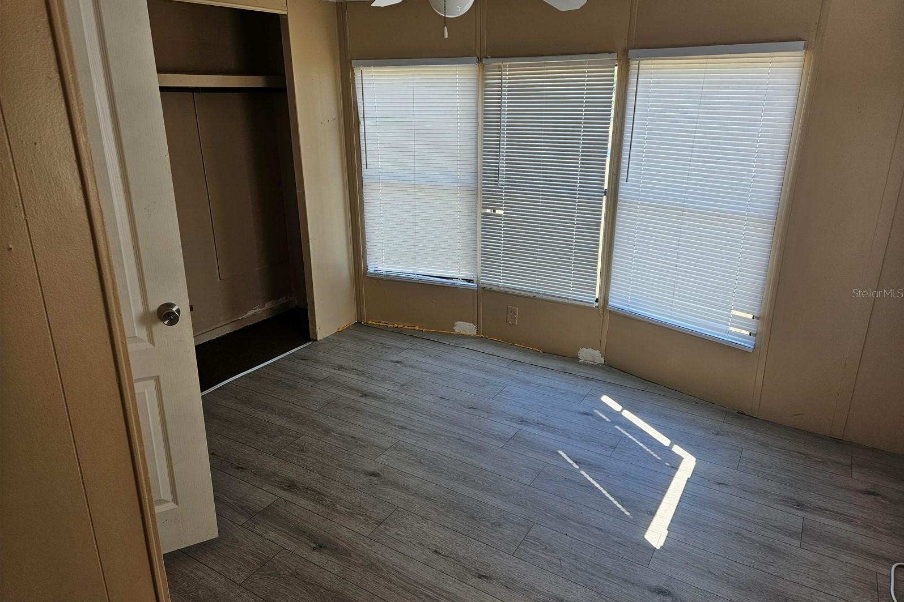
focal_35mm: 24
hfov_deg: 73.7
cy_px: 293
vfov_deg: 53.1
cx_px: 452
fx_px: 603
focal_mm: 5.4
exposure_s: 1/120
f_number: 1.8
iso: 40
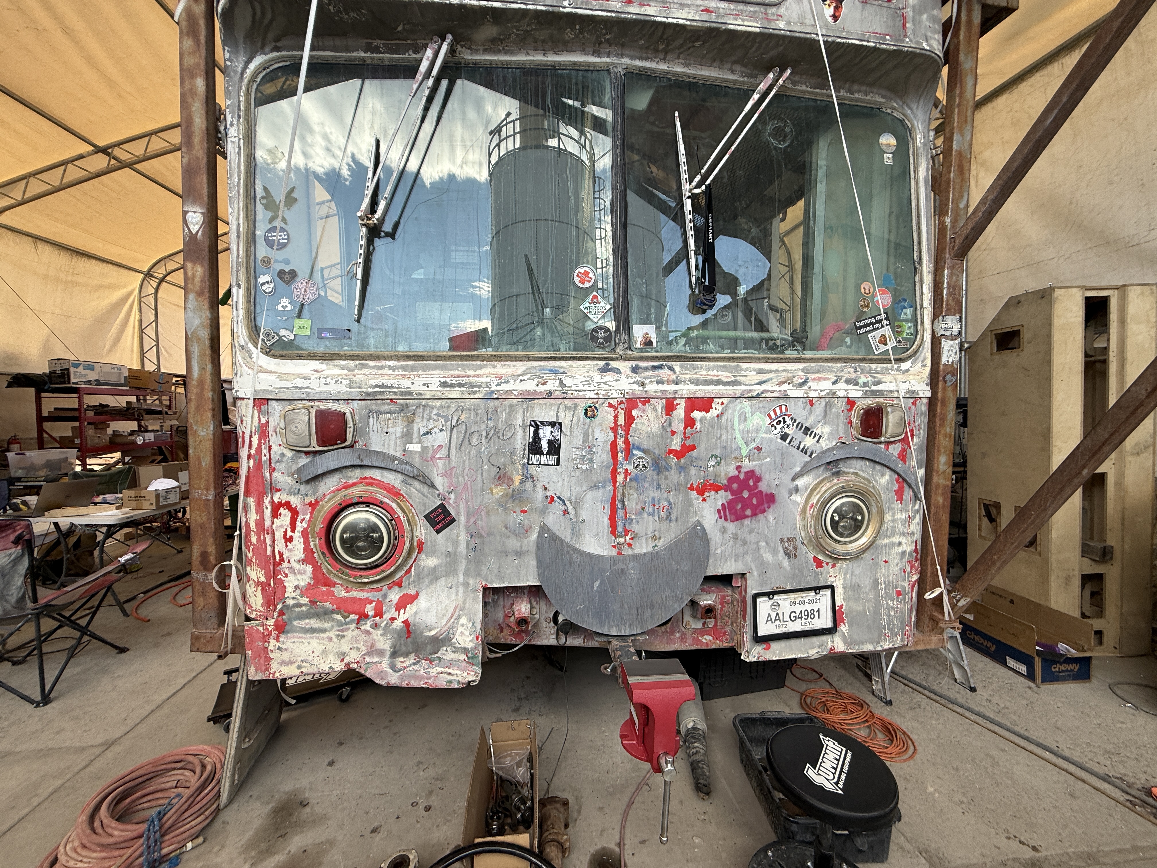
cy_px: 434
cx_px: 578
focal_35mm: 14
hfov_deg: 102.1
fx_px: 468
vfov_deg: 85.7
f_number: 2.2
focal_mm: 2.22
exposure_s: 1/165
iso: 50
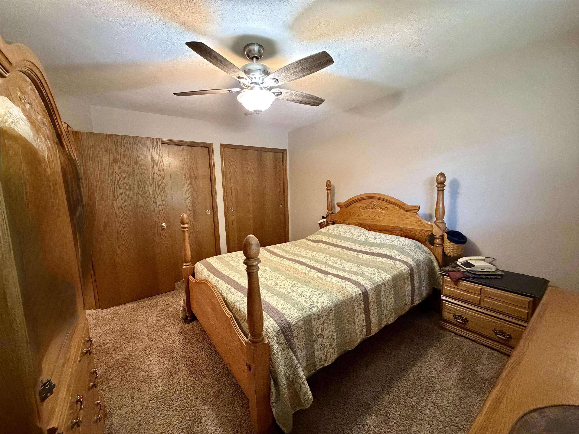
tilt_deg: -7.4
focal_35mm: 14
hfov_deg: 102.1
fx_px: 234
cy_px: 217
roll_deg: +2.1
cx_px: 290
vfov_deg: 85.7
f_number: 2.2
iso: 1000
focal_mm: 2.22
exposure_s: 1/60
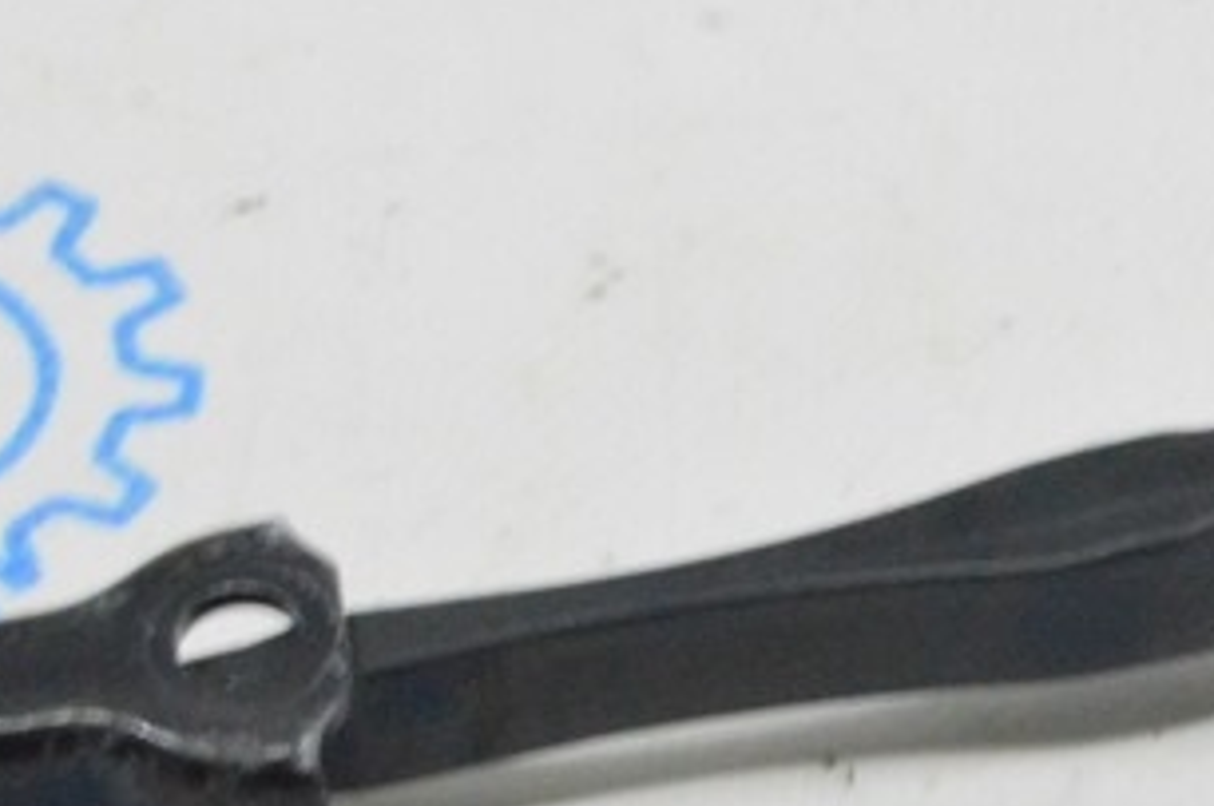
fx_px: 8114
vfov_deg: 5.7
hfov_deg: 8.4
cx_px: 1623
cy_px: 506
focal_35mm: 241
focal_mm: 48
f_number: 20
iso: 6400
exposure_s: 1/20
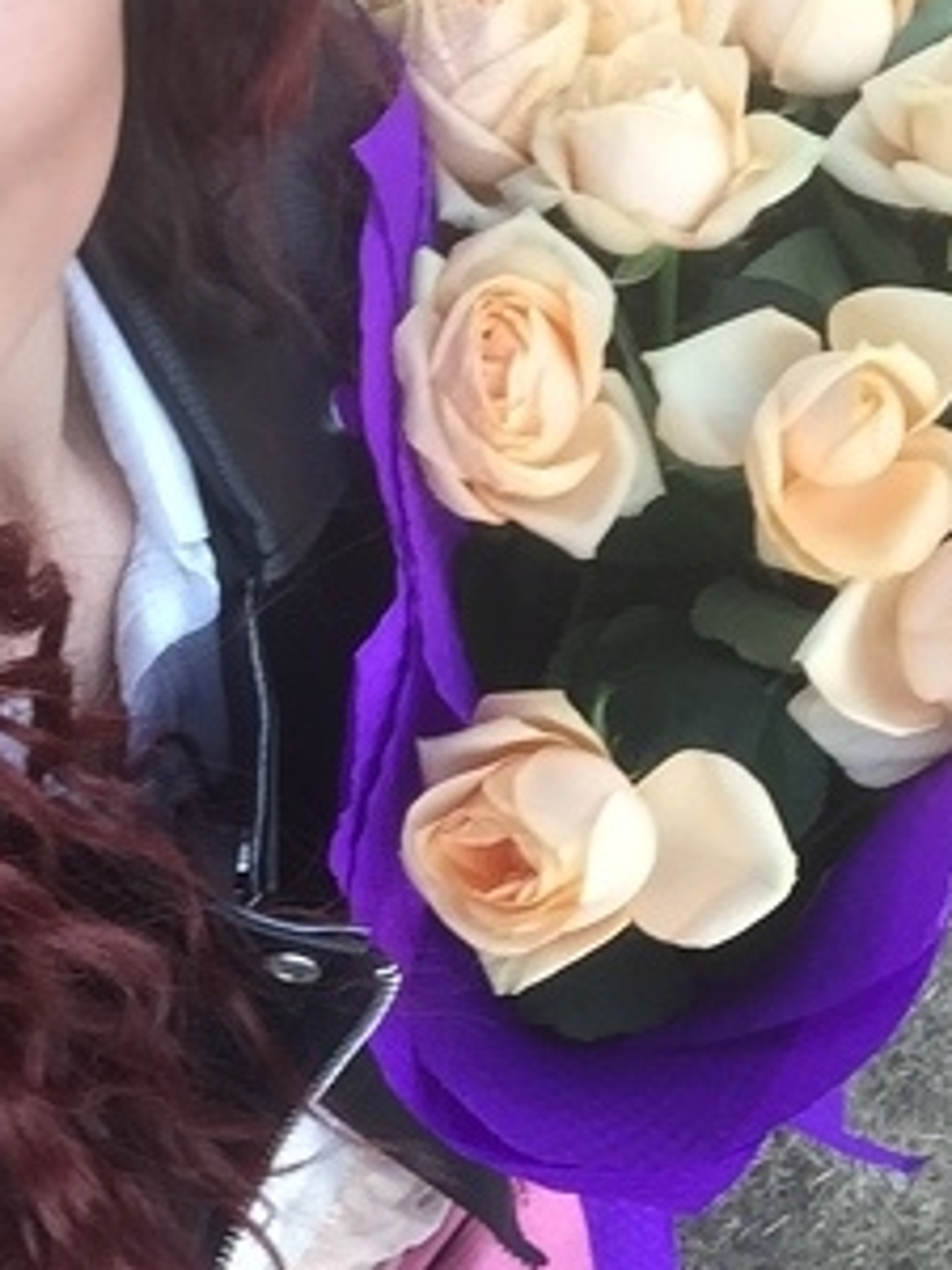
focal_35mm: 62
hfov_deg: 23.6
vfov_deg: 31.1
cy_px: 508
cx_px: 372
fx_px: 2273
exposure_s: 1/127
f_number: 2.2
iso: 32
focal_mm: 2.65
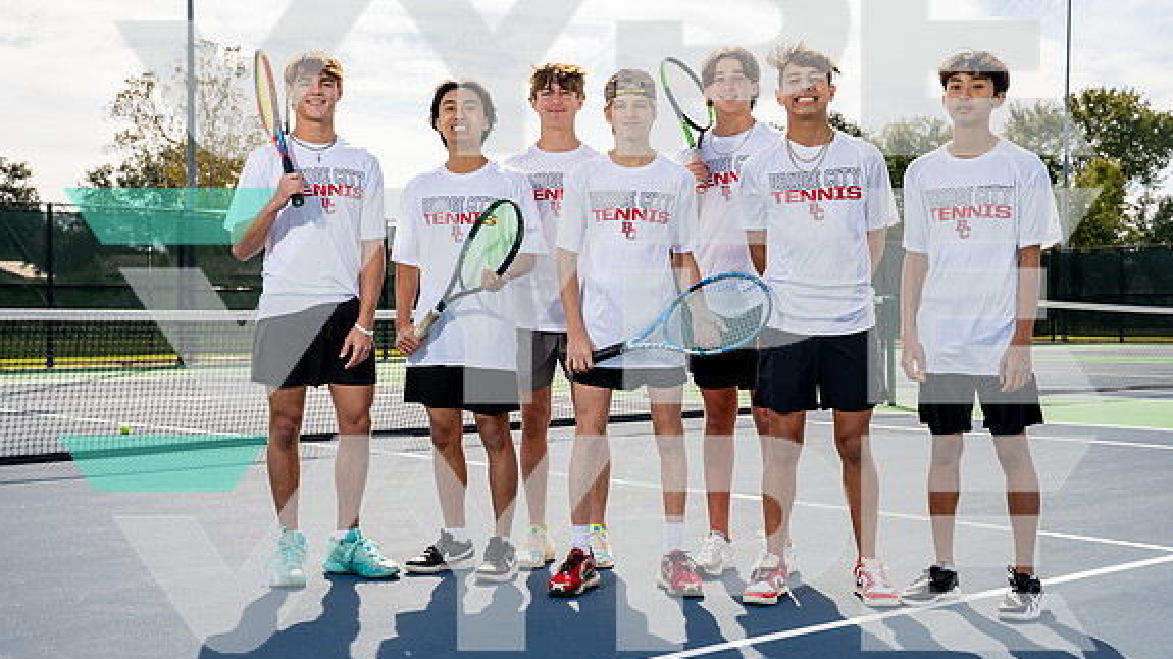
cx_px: 583
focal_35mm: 48
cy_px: 297
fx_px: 1492
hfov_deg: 42.9
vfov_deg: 24.9
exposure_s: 1/250
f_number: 8
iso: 100
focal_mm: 44
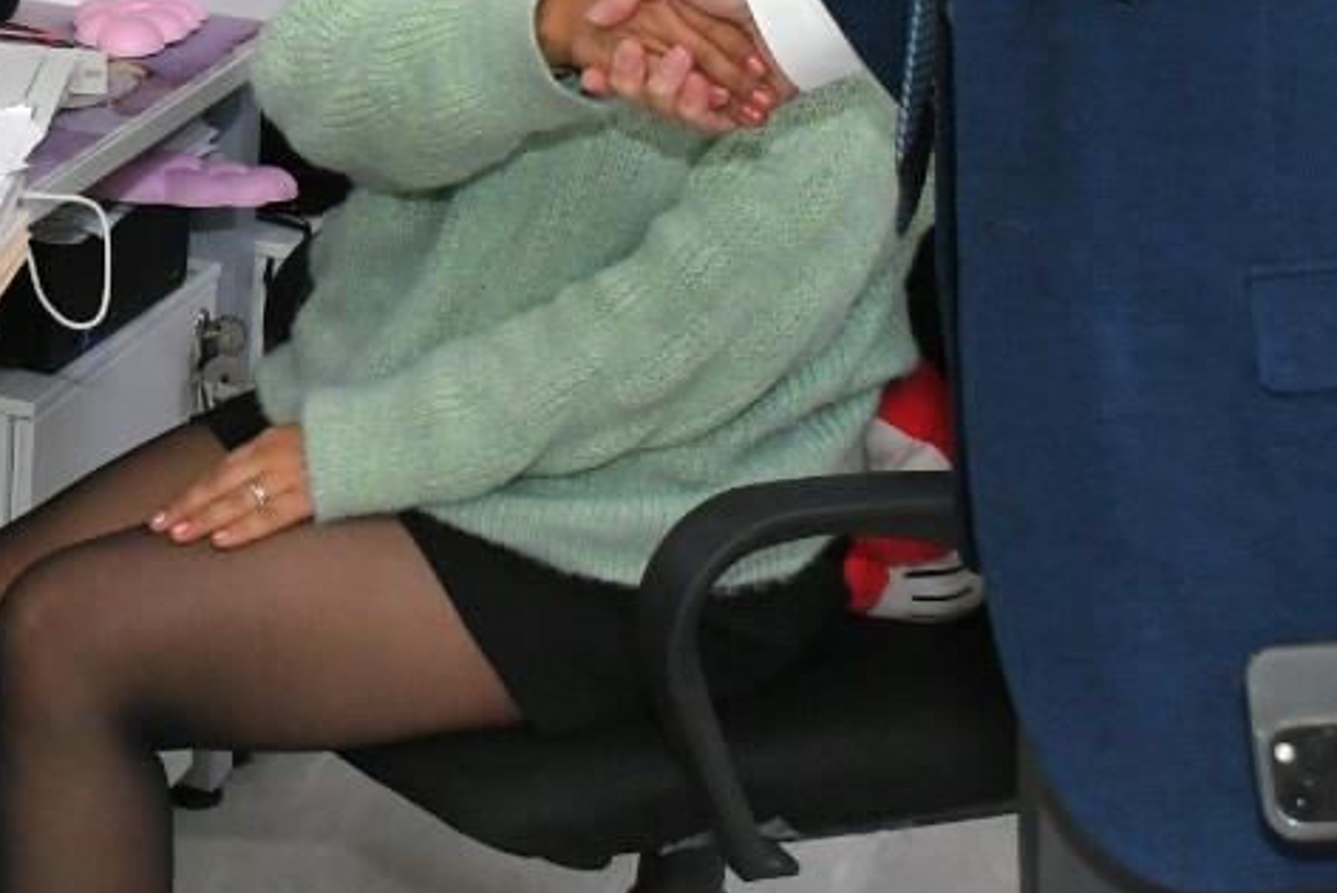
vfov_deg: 12.7
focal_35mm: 103
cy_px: -403
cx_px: -125
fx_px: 3826
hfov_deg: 19.0
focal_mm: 20
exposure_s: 1/161
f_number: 5.6
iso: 1600
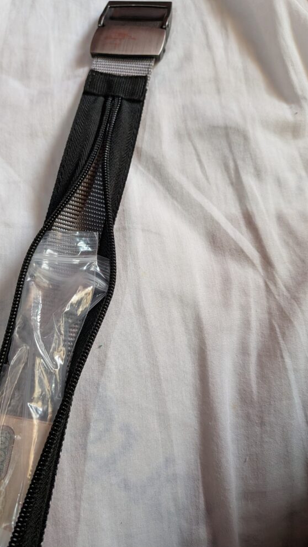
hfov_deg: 42.4
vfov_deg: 69.9
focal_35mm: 27
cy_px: 272
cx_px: 106
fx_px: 392
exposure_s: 1/120
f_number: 1.7
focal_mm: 4.53
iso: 1189
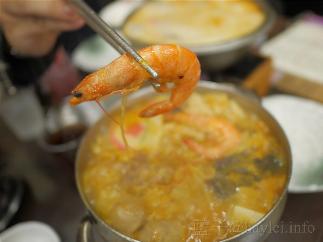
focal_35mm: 30
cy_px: 121
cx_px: 162
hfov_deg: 60.0
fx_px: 280
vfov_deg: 46.8
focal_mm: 15
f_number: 1.7
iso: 400
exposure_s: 1/60
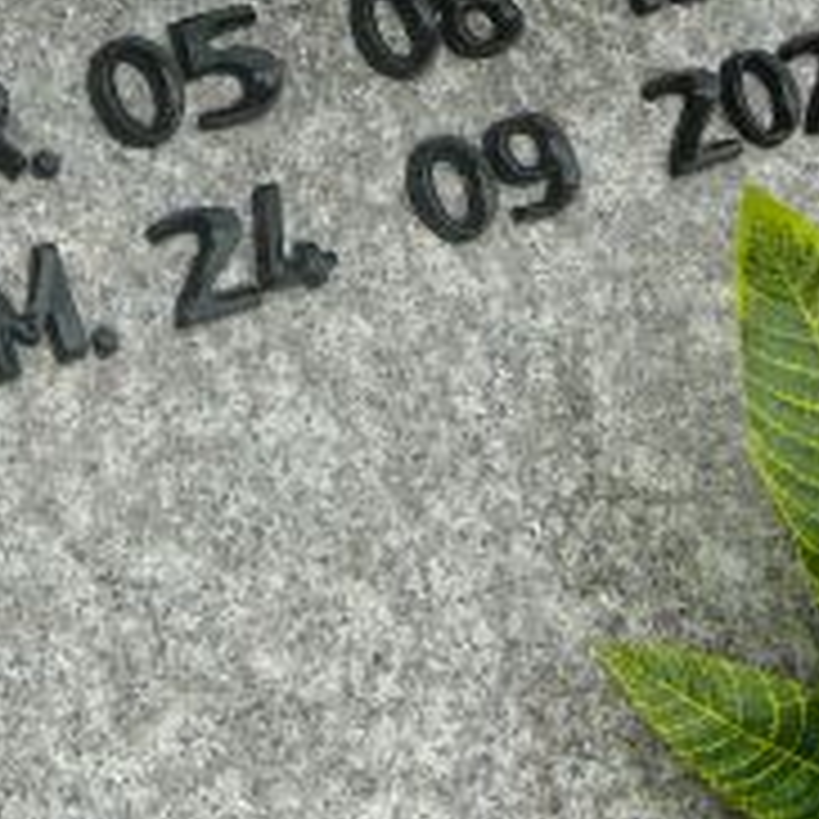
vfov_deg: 15.7
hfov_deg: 15.8
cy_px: 32
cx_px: 126
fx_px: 2918
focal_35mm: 109
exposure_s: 1/160
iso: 80
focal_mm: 5.2
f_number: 2.8
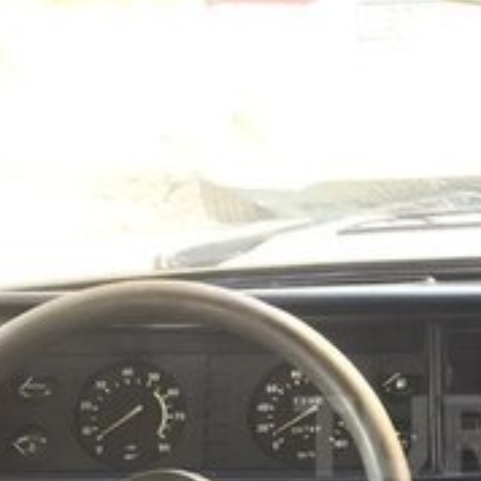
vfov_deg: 18.0
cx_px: 570
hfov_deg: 17.5
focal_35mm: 95
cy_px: 436
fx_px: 1493
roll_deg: +0.5
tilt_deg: -20.3
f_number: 2.2
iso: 160
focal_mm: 4.15
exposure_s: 1/33
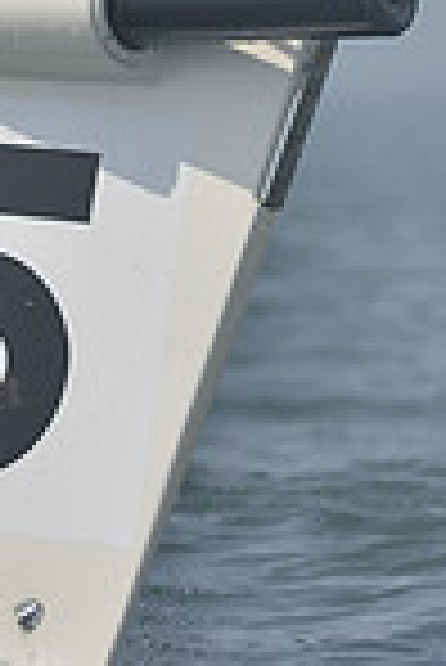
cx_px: 255
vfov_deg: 1.7
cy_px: -297
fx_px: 21838
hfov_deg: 1.2
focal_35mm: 1178
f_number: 10
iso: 280
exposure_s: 1/1000
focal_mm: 300
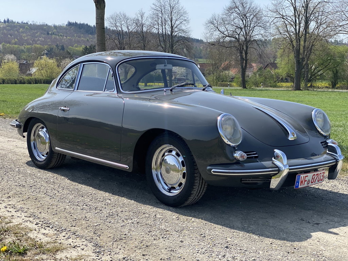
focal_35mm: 52
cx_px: 174
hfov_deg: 36.8
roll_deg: -0.5
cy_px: 130
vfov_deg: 28.0
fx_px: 523
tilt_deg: -5.5
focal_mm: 6
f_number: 2
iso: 20
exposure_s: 1/978
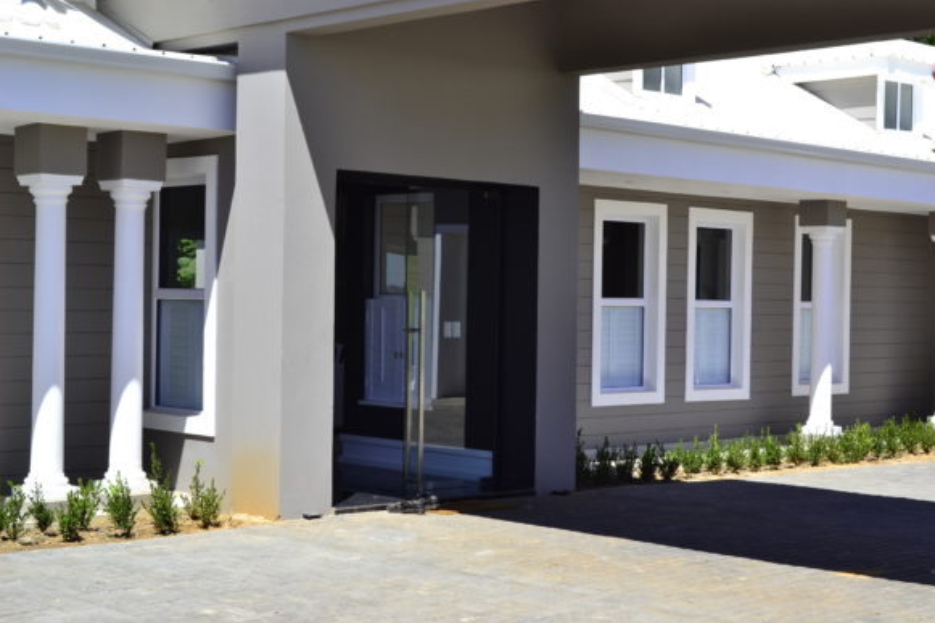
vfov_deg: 21.9
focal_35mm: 62
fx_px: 1610
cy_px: 307
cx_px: 470
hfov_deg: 32.4
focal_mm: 40
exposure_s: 1/250
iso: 200
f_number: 8
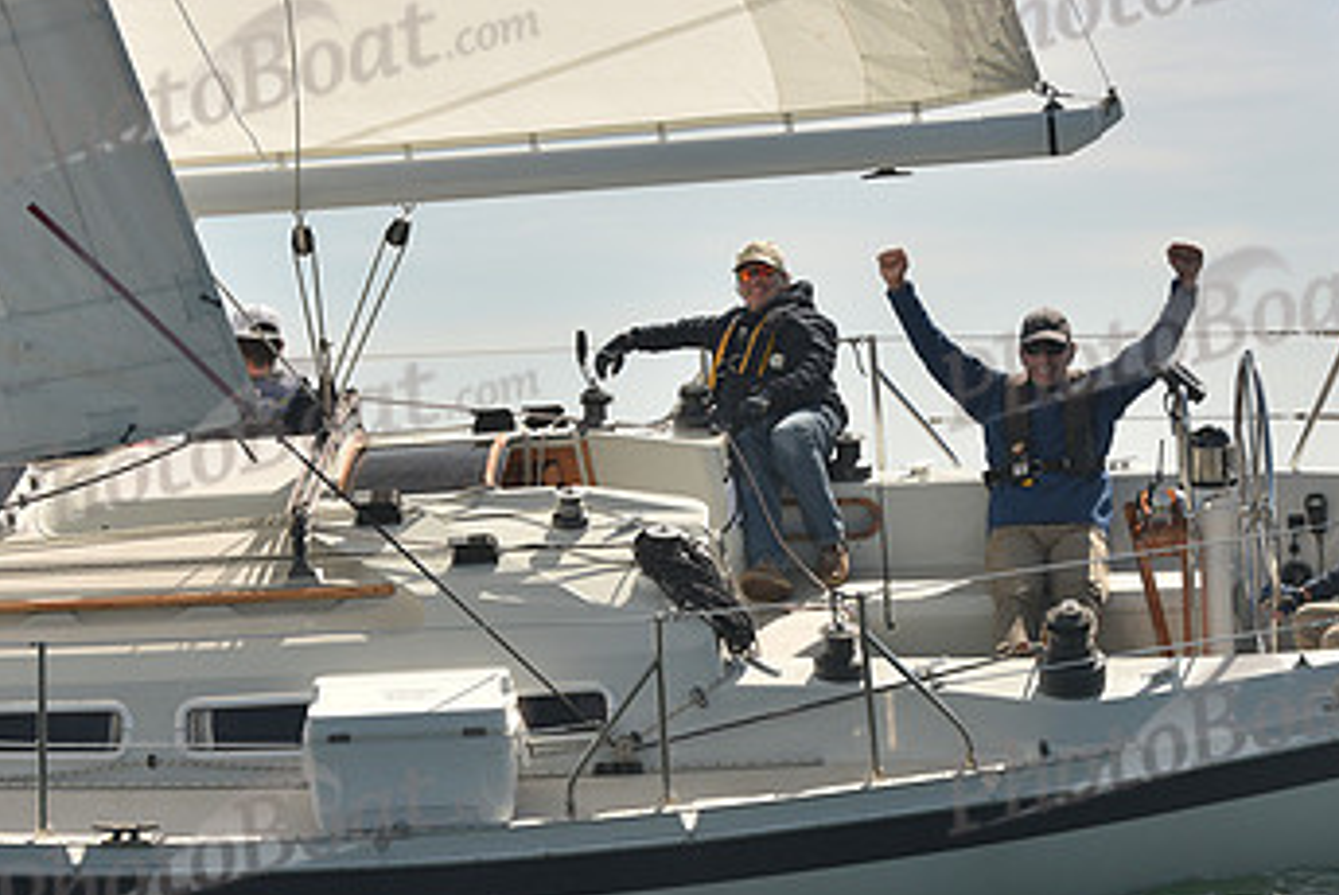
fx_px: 4393
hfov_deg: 17.3
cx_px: 743
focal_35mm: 118
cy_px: 586
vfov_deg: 11.6
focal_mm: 70
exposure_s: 1/640
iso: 250
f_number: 7.1
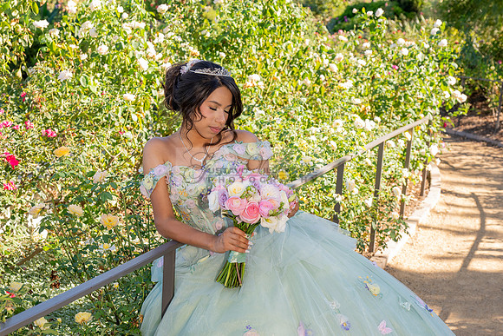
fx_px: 851
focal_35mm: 61
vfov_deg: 22.3
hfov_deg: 32.9
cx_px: 234
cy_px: 188
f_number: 5
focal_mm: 46
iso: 200
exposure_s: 1/200
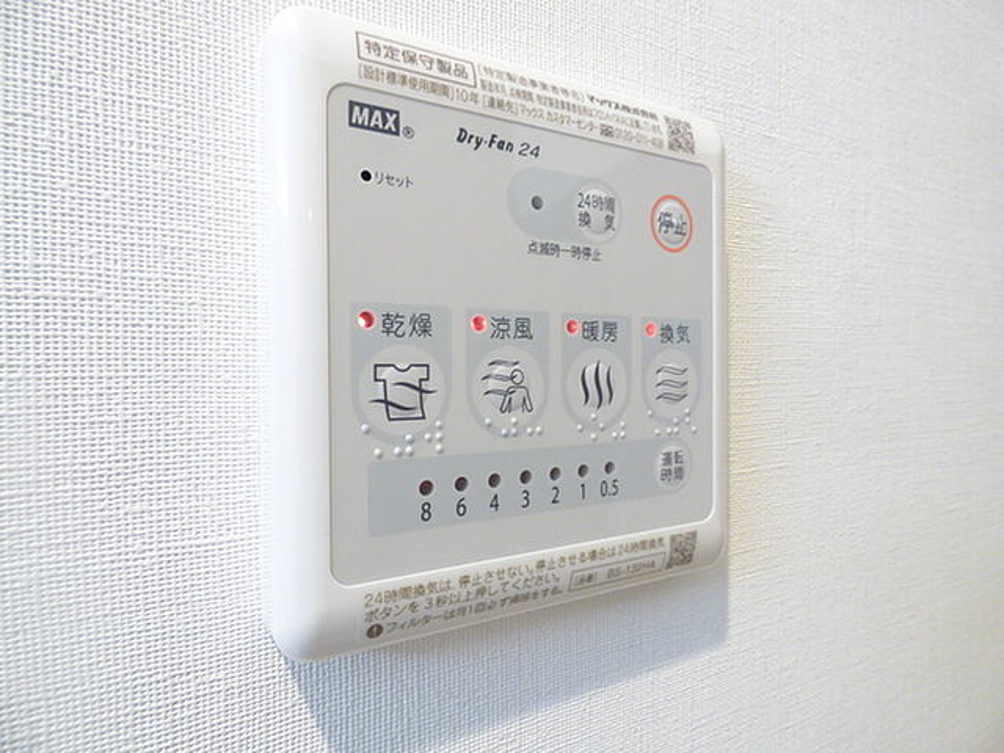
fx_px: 580
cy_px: 376
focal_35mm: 20
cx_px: 502
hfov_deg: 81.7
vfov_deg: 66.0
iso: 400
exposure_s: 1/30
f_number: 2.8
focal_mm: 3.58
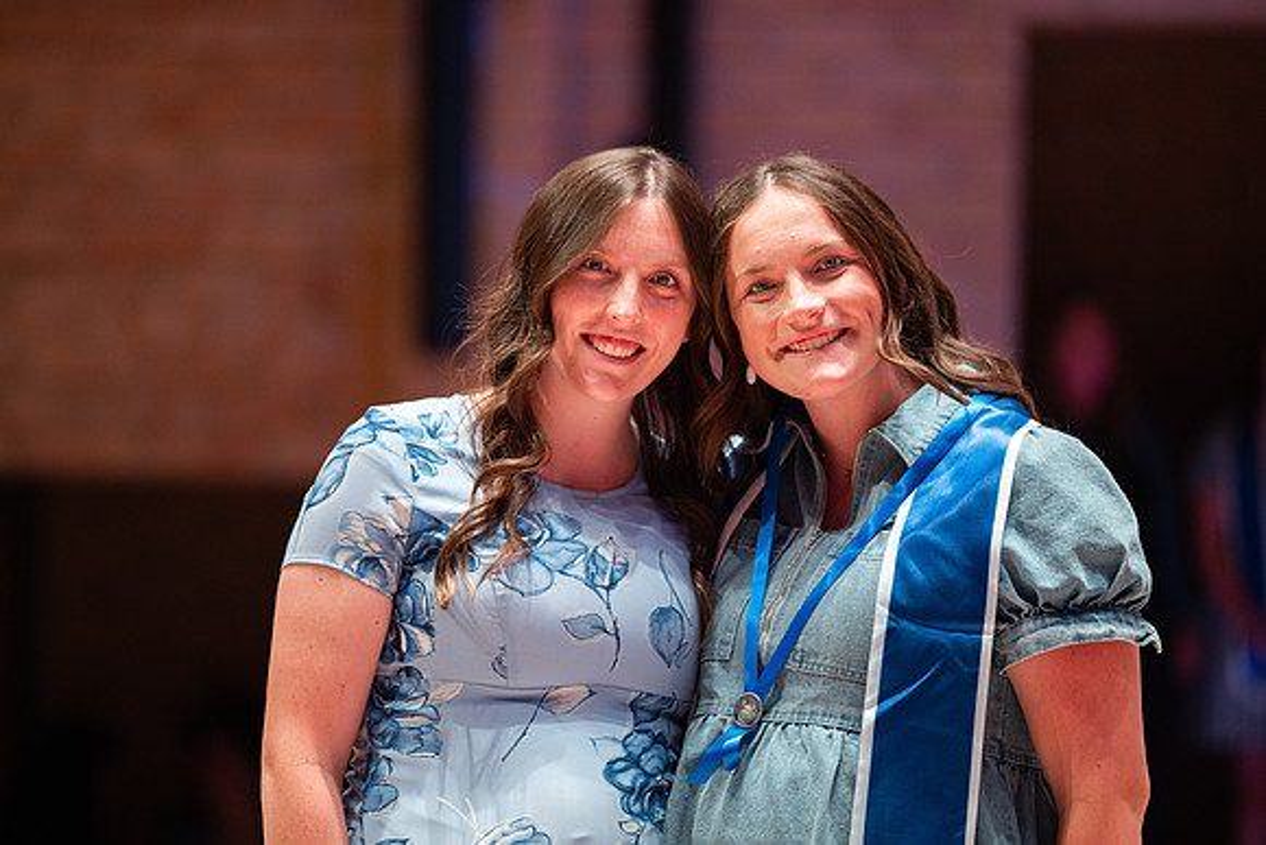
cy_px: 422
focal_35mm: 200
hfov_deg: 10.3
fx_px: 7035
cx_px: 633
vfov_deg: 6.9
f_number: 2.8
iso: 1000
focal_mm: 200
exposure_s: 1/200
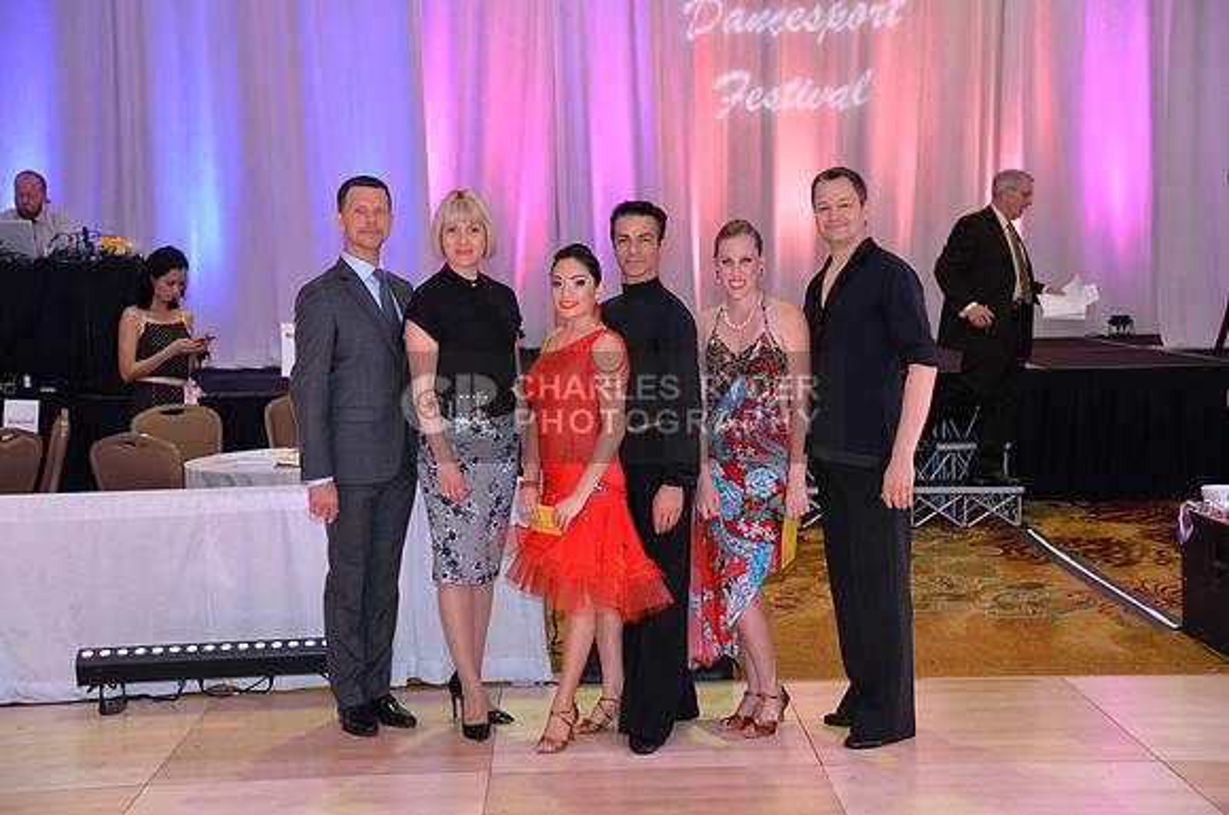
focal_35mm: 52
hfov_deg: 38.2
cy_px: 408
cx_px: 614
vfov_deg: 25.9
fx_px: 1773
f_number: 4.5
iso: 2000
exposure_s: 1/250
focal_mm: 52
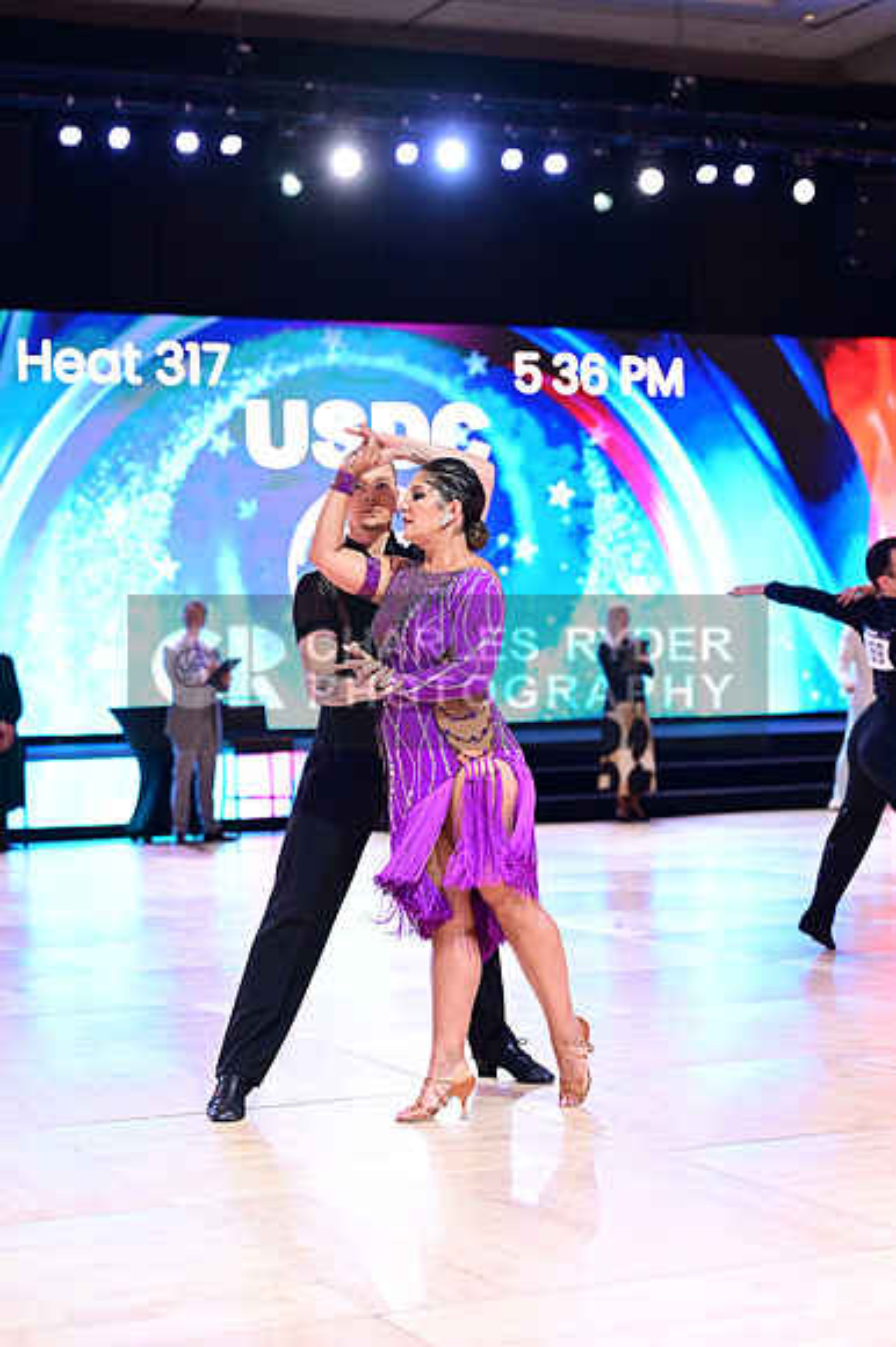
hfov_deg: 19.4
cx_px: 448
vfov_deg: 28.9
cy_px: 674
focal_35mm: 70
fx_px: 2616
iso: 2000
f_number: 2.8
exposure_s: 1/400
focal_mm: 70
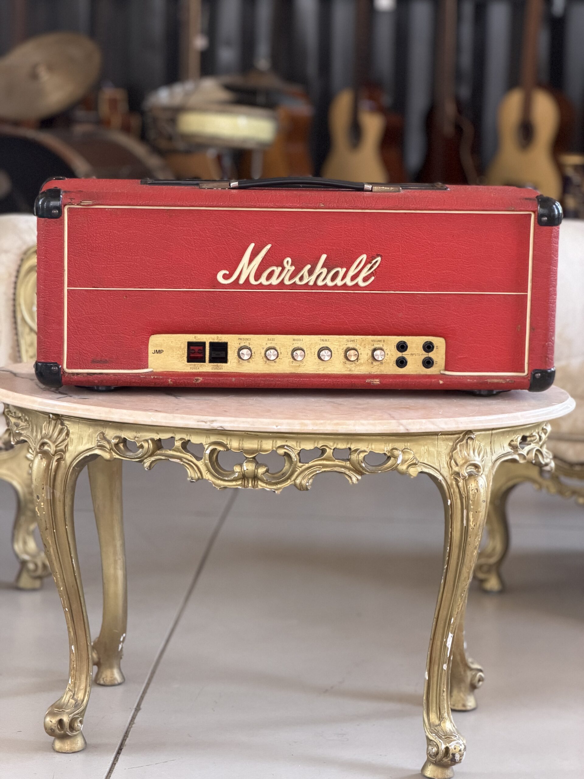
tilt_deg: -9.7
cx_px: 292
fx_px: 2249
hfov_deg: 14.8
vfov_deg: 19.6
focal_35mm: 100
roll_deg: -2.0
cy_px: 390
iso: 400
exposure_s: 1/121
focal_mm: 16.89
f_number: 2.8
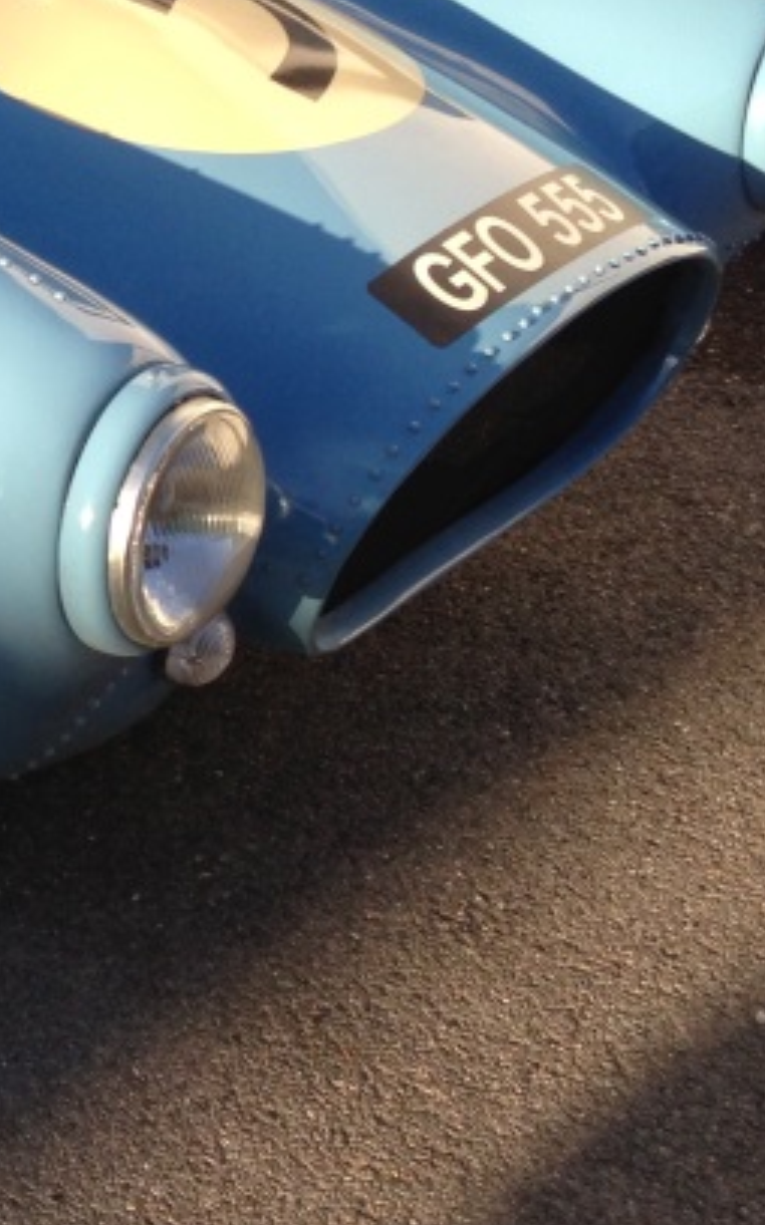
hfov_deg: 13.8
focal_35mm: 88
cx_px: -452
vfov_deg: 23.1
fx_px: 2939
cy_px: 181
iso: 50
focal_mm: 4.13
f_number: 2.4
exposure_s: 1/583
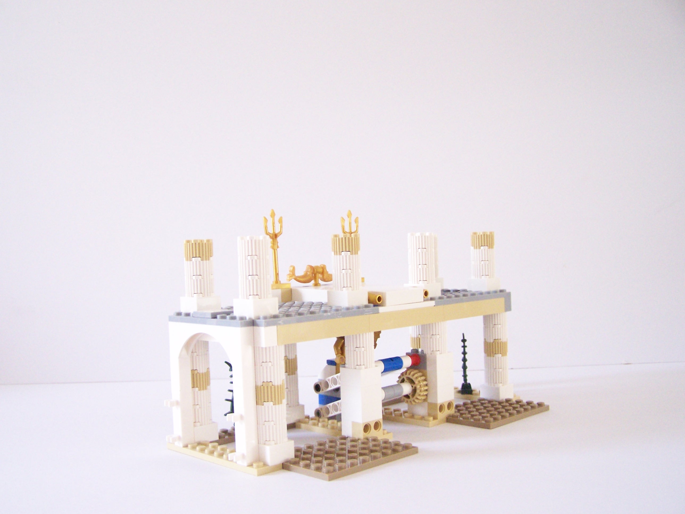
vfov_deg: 37.7
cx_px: 342
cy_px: 257
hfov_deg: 49.0
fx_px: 752
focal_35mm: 38
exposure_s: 1/8
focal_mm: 6.3
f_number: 3.2
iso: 400
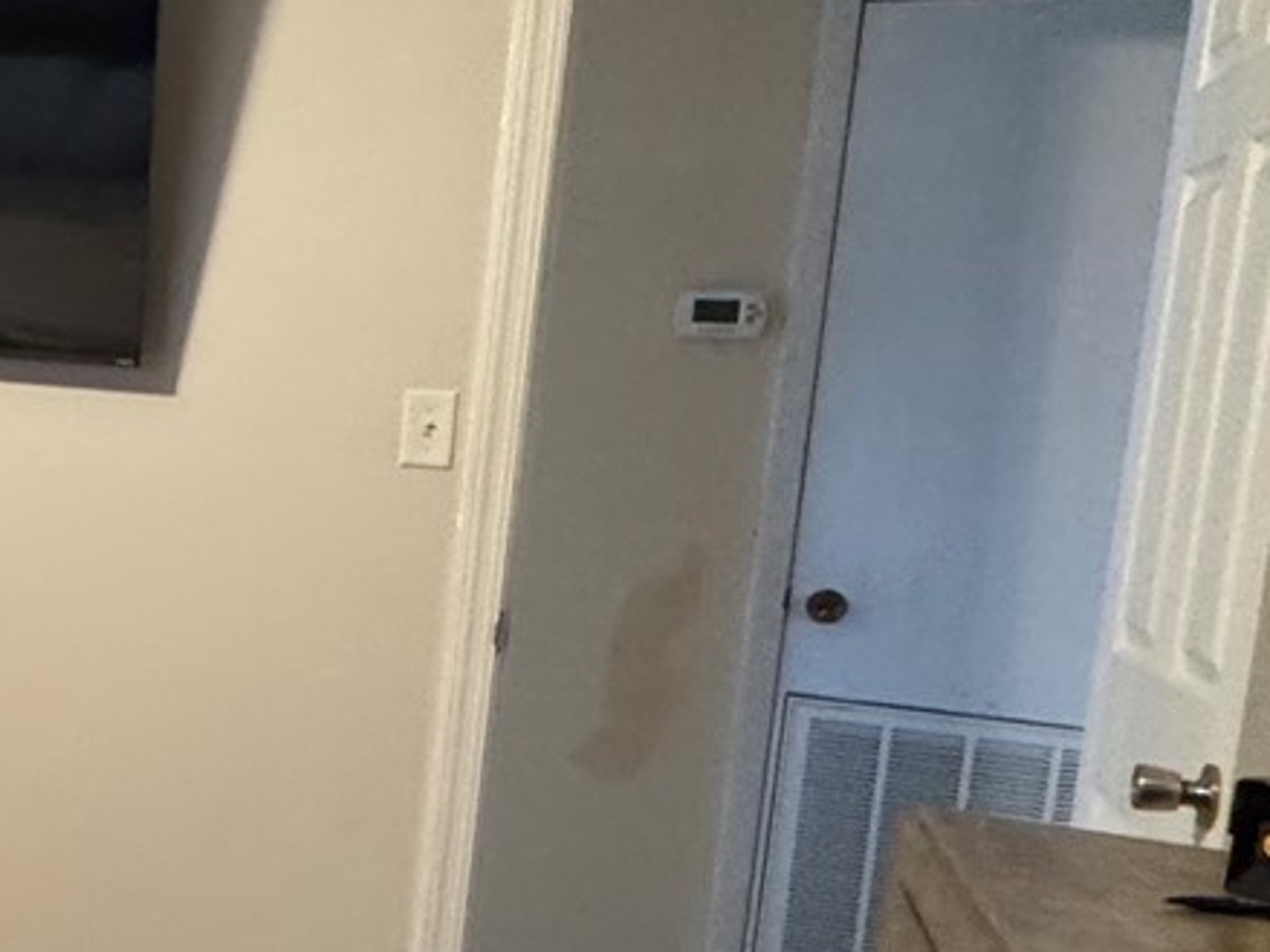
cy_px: 547
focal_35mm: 51
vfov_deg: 28.5
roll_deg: -3.7
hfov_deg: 29.7
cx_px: -396
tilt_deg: -5.8
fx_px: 1871
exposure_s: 1/60
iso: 500
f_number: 2.2
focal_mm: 2.22
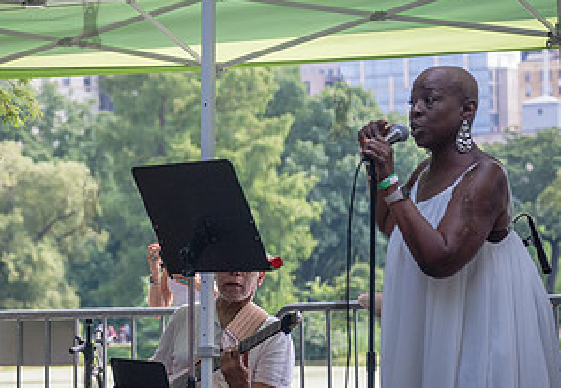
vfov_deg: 8.4
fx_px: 2649
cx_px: 92
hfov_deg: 12.0
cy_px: 164
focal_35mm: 168
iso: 640
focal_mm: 71
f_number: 4
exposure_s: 1/1000
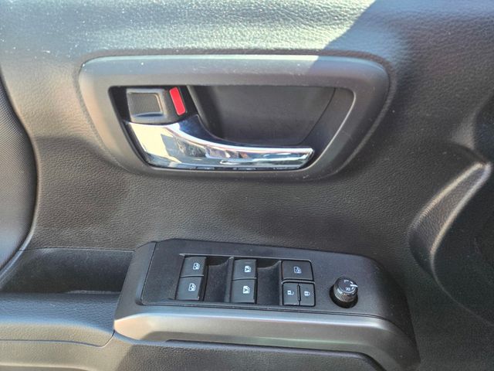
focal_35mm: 23
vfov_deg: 58.9
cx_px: 247
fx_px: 328
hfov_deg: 73.9
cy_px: 186
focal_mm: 5.4
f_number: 1.8
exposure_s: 1/180
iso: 100
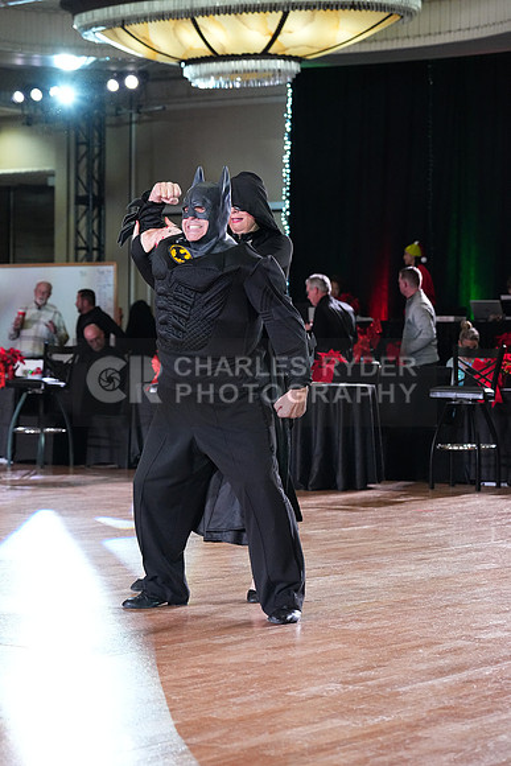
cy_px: 383
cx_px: 256
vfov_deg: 21.2
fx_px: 2043
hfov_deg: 14.3
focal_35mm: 96
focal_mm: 96
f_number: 5
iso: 6400
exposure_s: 1/400
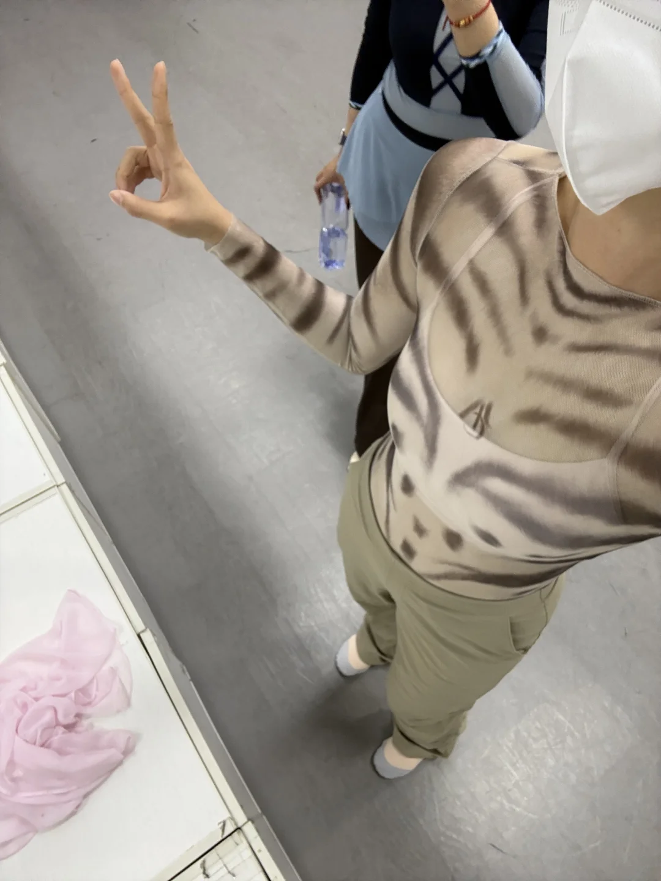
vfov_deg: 73.9
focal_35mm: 23
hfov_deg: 58.9
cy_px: 440
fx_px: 586
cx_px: 330
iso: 80
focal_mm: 2.69
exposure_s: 1/50
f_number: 1.9
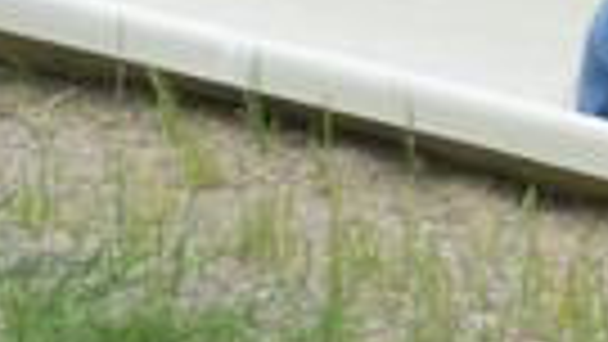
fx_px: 9788
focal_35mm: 607
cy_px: 209
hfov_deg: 3.5
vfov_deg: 2.0
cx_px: 883
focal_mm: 195
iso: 400
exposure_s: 1/640
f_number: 6.3
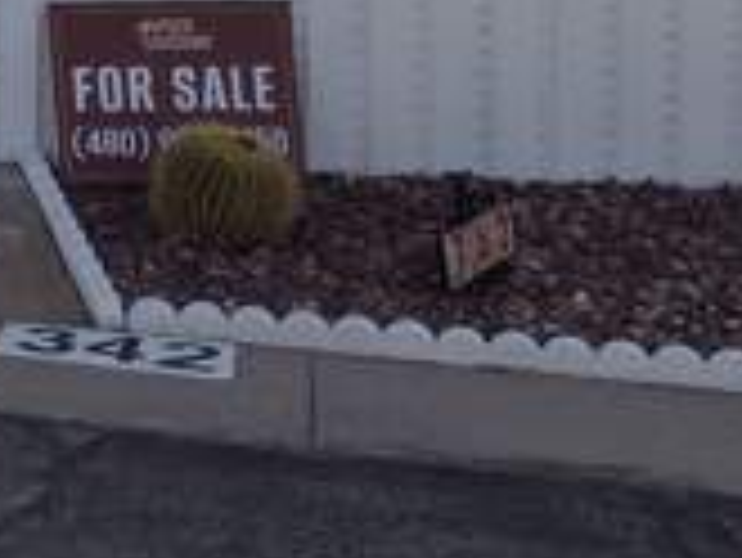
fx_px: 2810
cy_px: -396
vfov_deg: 10.7
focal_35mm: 131
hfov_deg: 13.9
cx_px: -427
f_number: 1.7
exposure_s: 1/3501
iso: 100
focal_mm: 4.71
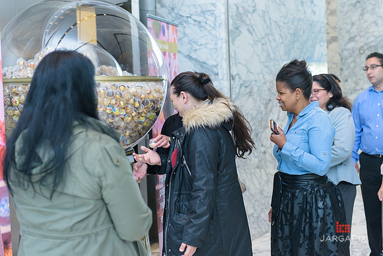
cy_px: 128
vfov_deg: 19.5
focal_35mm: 70
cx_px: 192
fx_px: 745
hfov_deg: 28.8
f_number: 3.2
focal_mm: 70
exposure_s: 1/200
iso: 1000
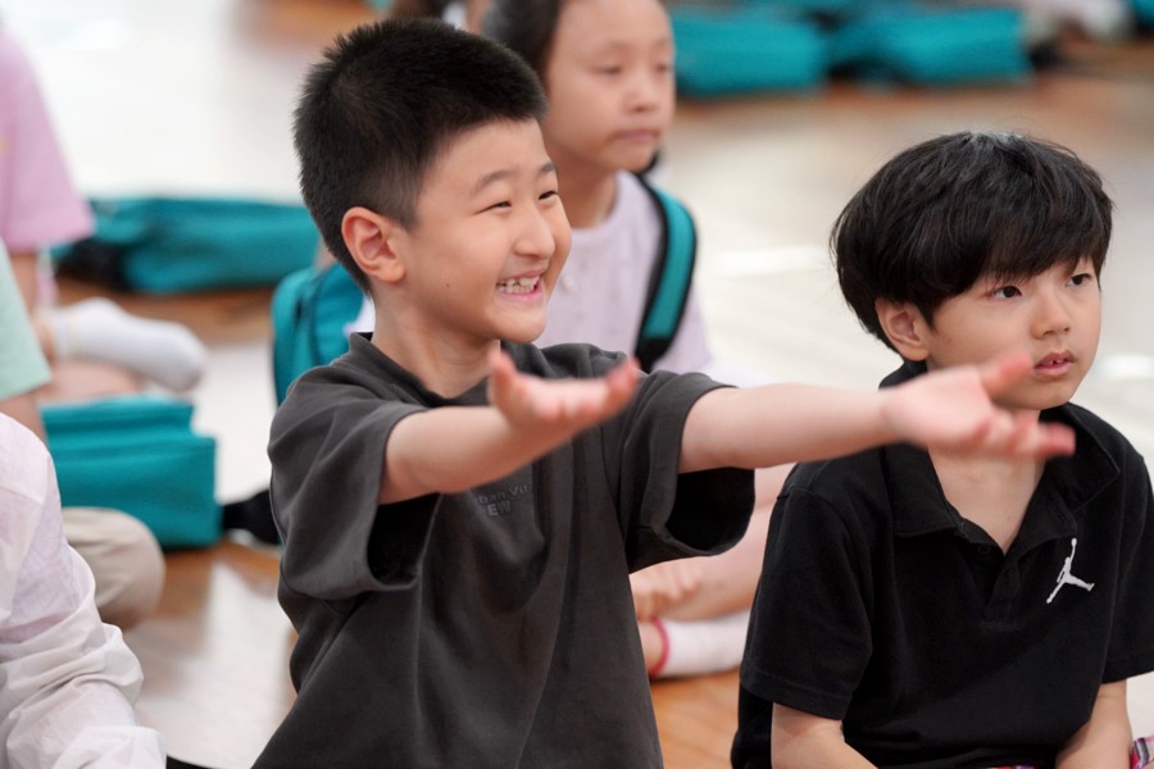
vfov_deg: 6.9
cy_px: 384
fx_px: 6411
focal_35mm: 200
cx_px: 577
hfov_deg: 10.3
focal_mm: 200
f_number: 4
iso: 3200
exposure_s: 1/250
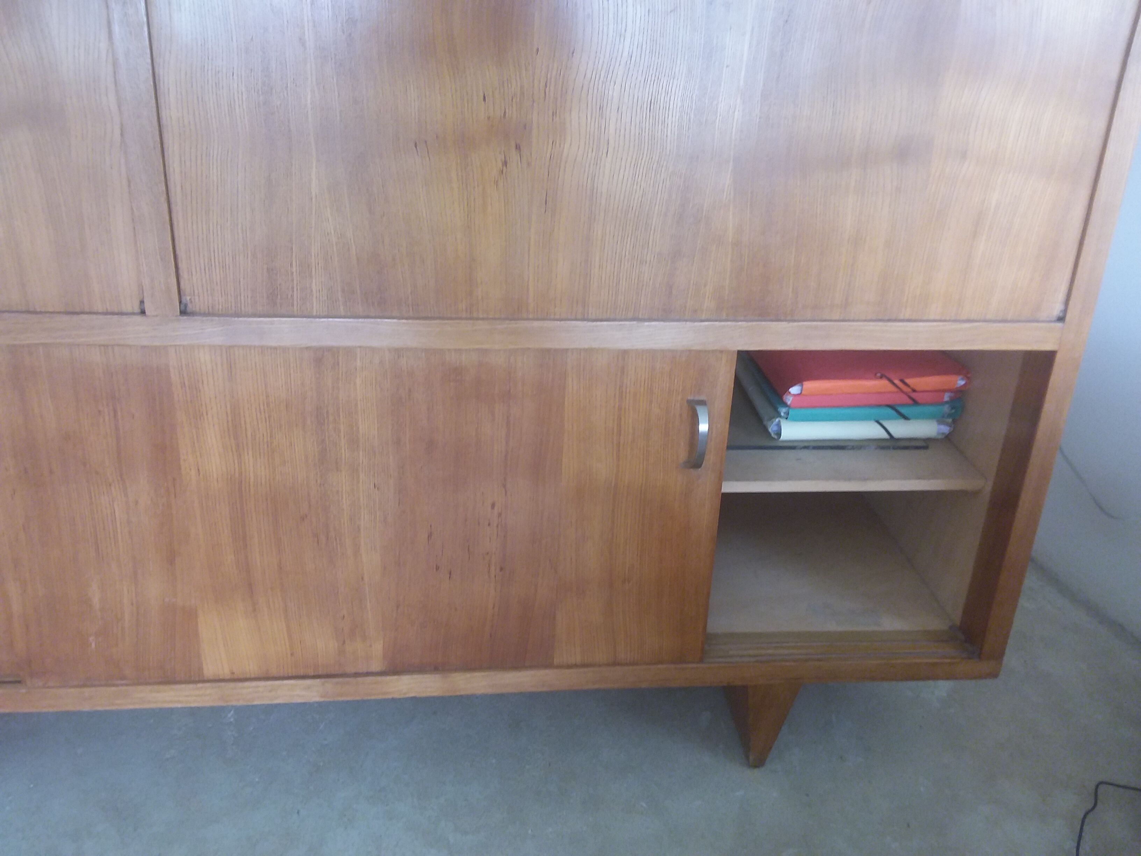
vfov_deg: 51.4
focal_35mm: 27
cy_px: 428
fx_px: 890
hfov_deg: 65.3
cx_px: 570
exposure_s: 1/50
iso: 64
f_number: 1.9
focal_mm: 2.91
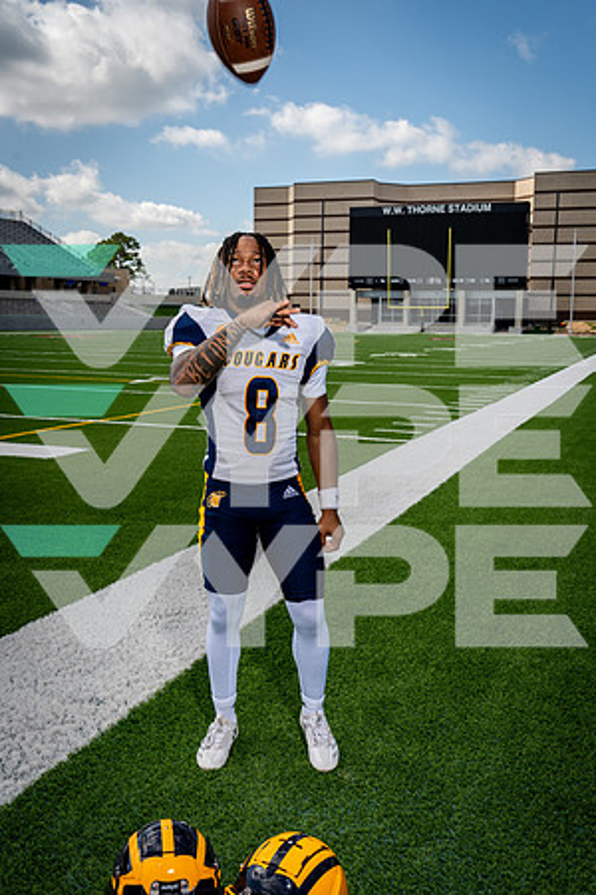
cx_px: 298
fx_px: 919
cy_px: 448
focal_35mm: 37
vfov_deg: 51.9
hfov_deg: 35.9
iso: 125
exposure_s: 1/250
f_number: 8
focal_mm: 37
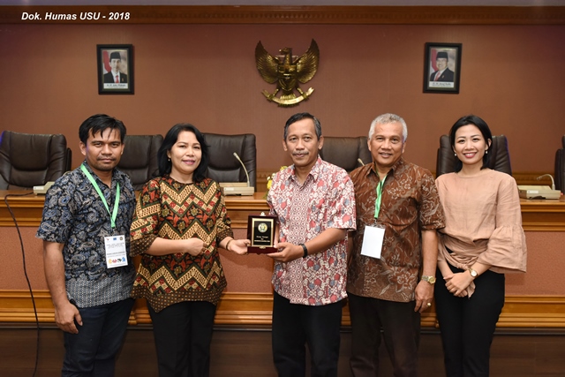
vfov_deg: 46.4
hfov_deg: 65.5
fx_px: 440
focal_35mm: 28
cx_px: 282
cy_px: 188
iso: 2000
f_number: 4
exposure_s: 1/160
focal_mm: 28
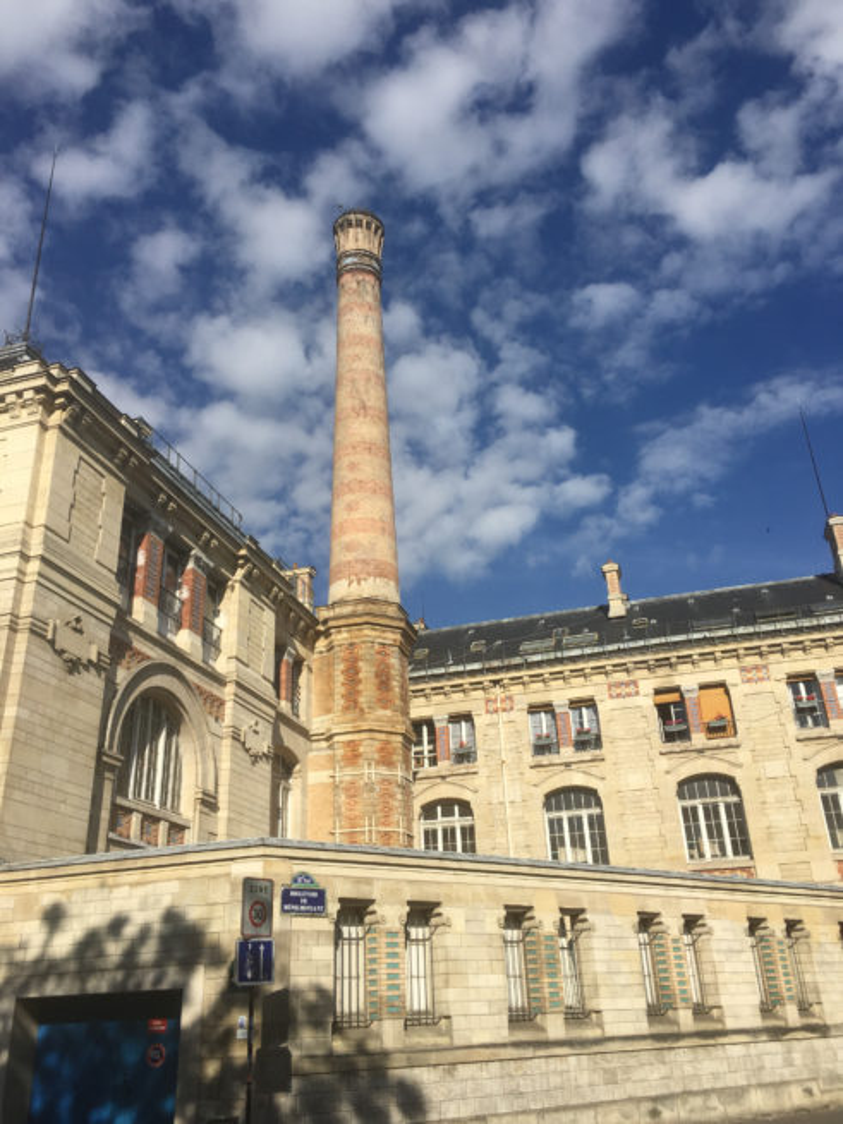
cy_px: 562
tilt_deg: +26.6
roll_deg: +1.6
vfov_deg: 61.7
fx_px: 942
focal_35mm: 29
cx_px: 422
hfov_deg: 48.2
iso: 25
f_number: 2.2
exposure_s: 1/2653
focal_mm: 4.15
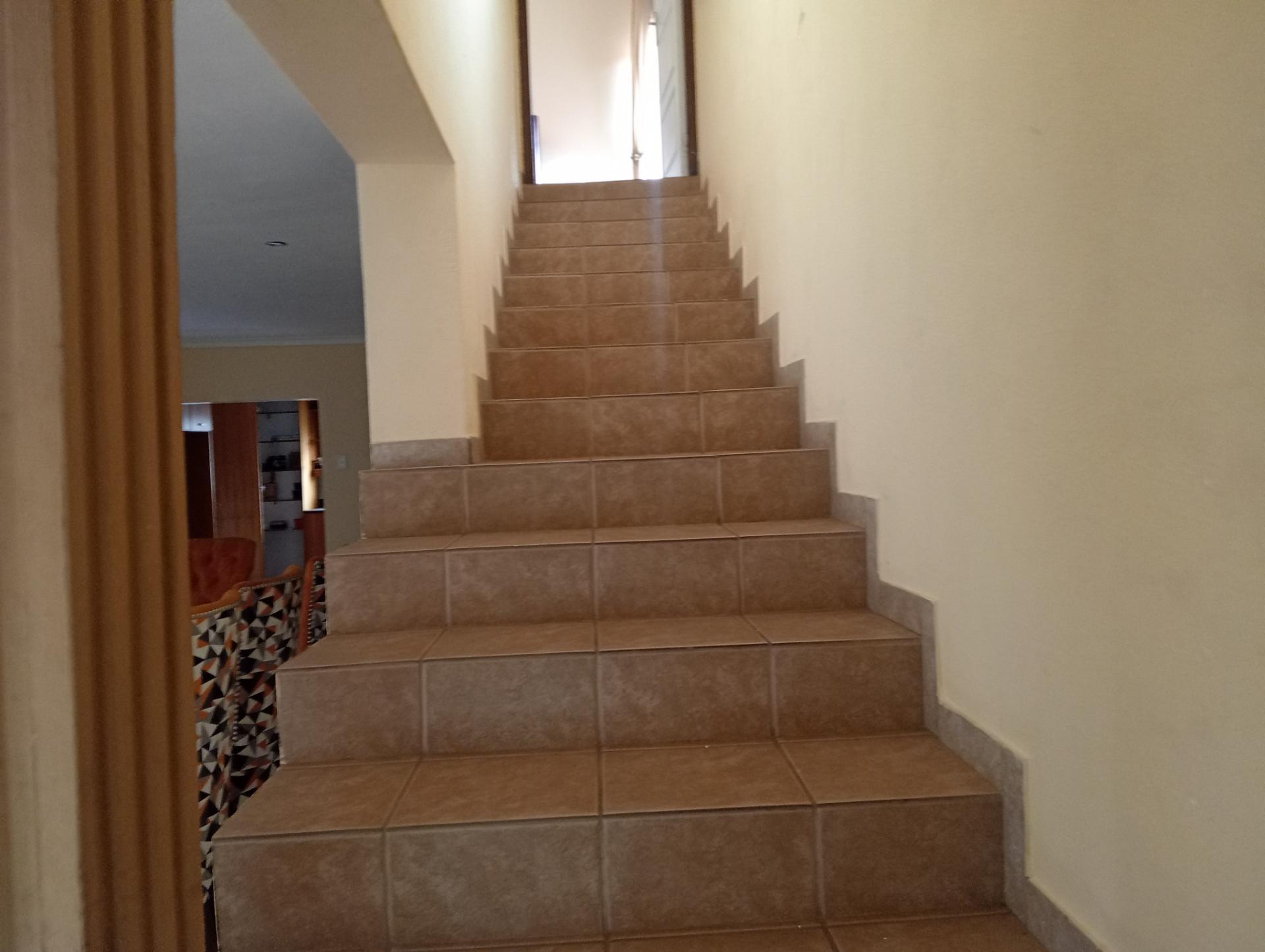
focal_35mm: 28
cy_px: 476
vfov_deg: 49.8
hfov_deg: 63.4
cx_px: 632
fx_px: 1025
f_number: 1.8
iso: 1001
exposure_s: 1/25
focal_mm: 3.98
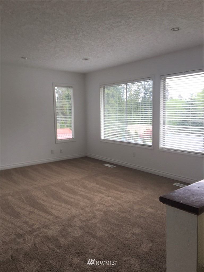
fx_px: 228
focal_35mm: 29
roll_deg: +0.9
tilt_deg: -5.2
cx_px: 102
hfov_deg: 48.2
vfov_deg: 61.7
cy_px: 136
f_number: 2.2
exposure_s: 1/60
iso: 25
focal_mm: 4.15
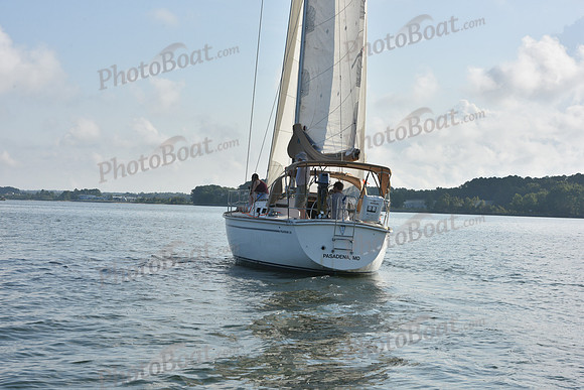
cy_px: 195
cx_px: 292
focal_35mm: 70
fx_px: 1136
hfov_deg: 28.8
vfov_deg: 19.5
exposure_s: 1/640
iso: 320
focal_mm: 70
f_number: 13
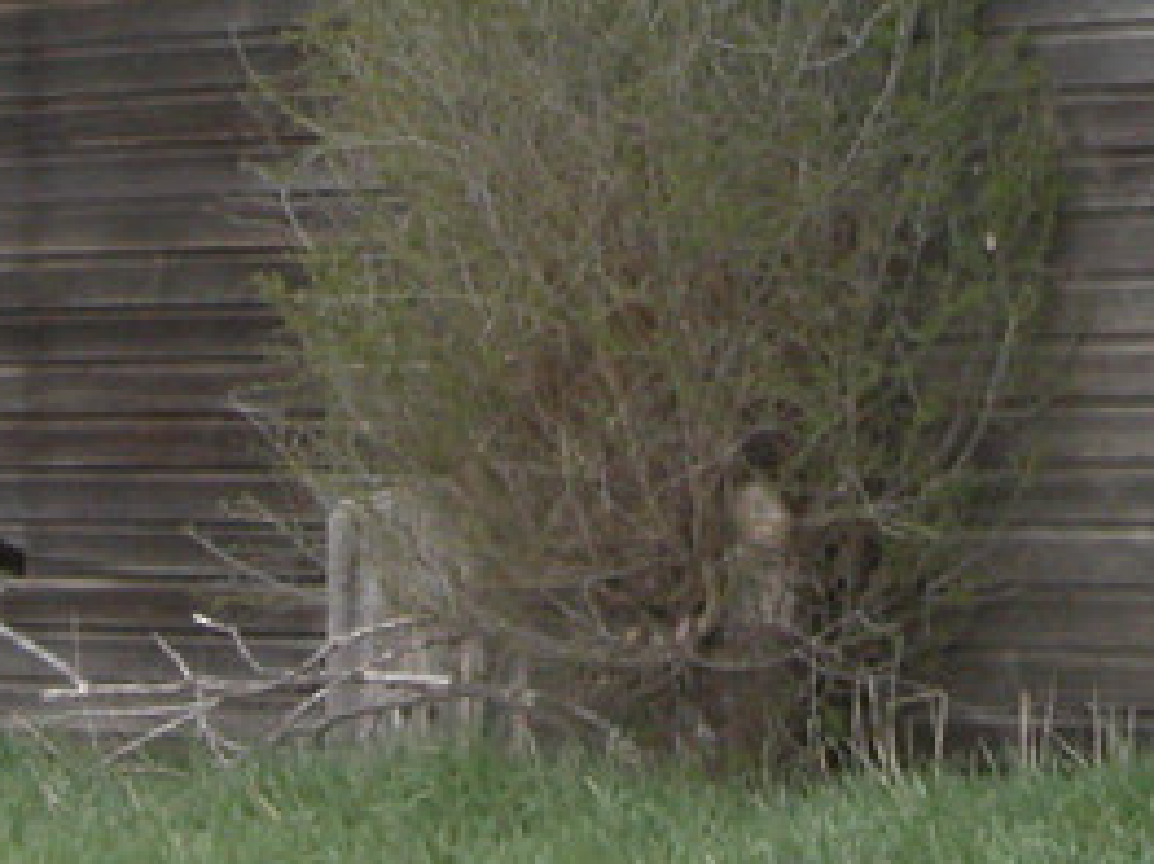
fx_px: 12662
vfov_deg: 3.9
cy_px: -772
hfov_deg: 5.2
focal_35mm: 380
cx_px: 996
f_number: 4.8
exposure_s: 1/186
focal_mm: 19.9
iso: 100
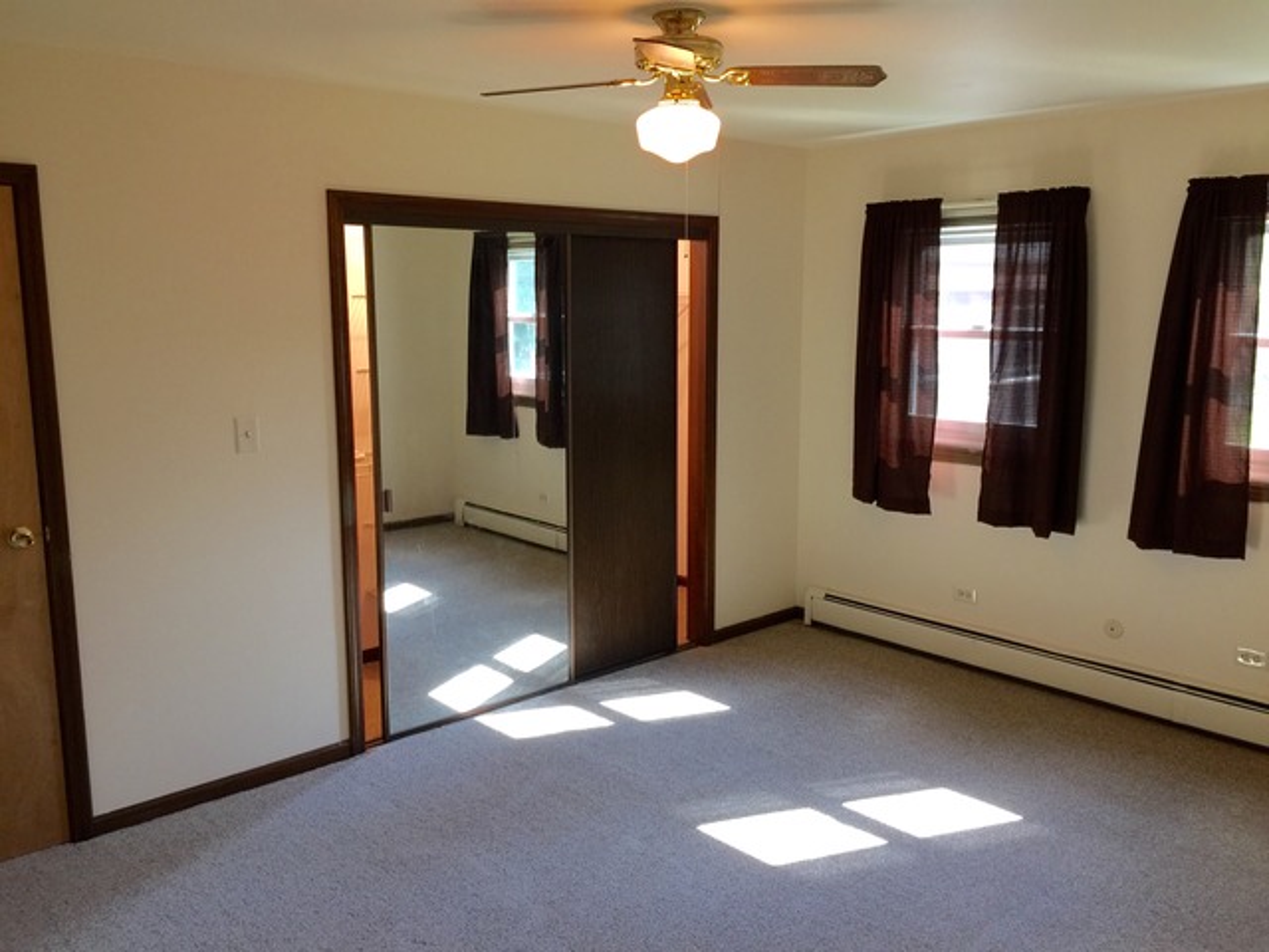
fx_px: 1063
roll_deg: -0.9
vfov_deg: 48.2
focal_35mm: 29
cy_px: 476
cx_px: 634
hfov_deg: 61.7
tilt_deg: -7.7
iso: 50
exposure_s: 1/30
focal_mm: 4.15
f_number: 2.2
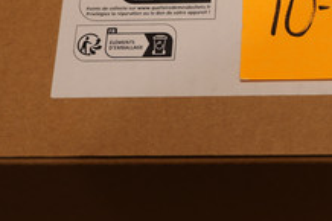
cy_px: 4
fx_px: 839
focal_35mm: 91
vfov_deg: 14.8
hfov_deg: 21.6
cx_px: 327
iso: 500
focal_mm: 31
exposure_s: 1/40
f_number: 4
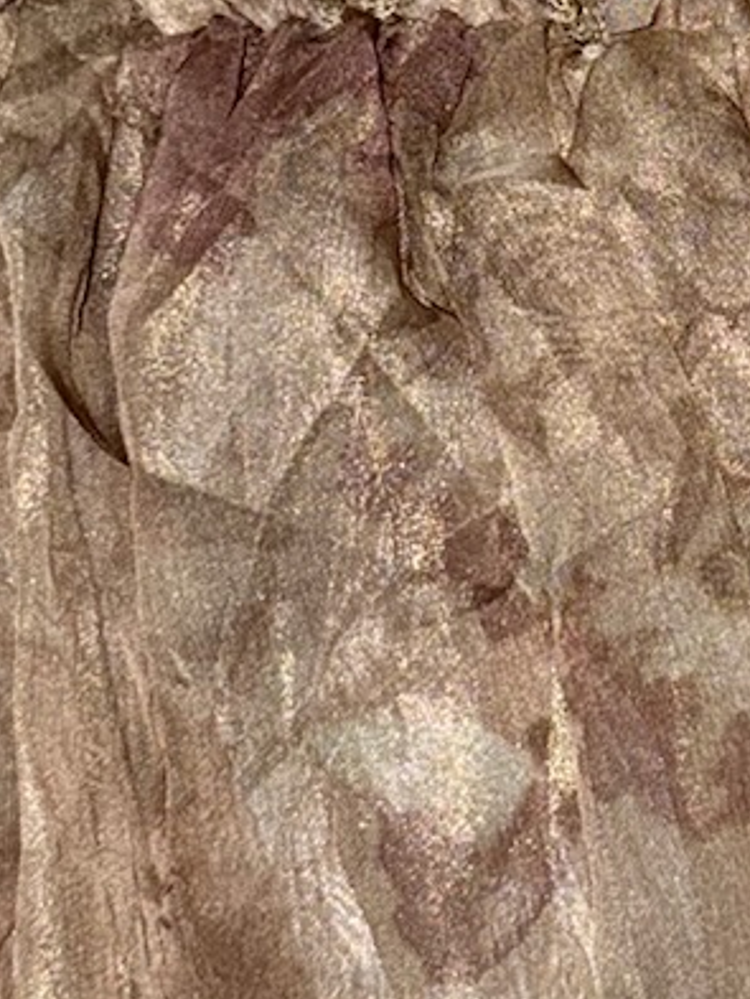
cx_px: 669
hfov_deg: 11.8
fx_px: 3609
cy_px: 193
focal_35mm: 125
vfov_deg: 15.7
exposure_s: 1/67
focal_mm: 6.76
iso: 64
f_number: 1.78
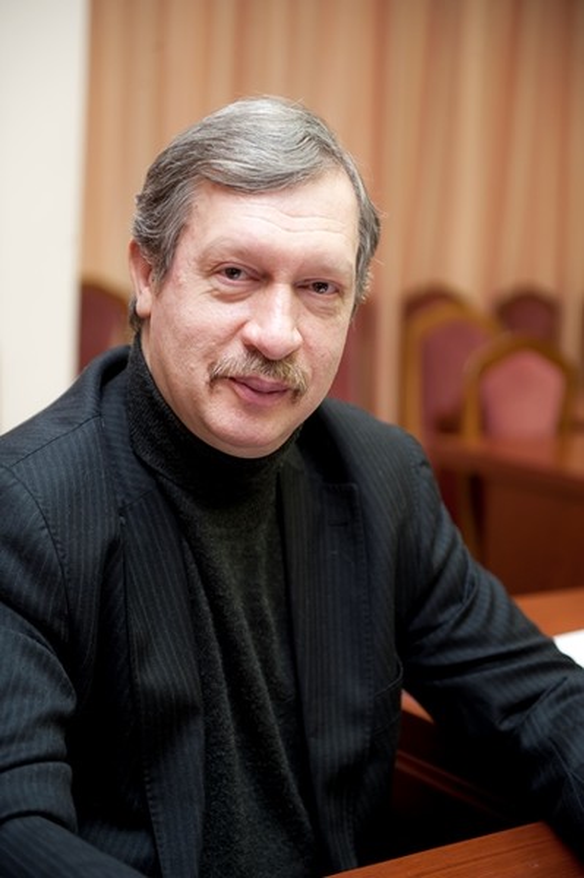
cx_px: 292
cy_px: 439
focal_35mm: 70
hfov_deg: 19.4
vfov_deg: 28.9
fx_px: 1706
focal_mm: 70
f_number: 2.8
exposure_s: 1/160
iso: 400
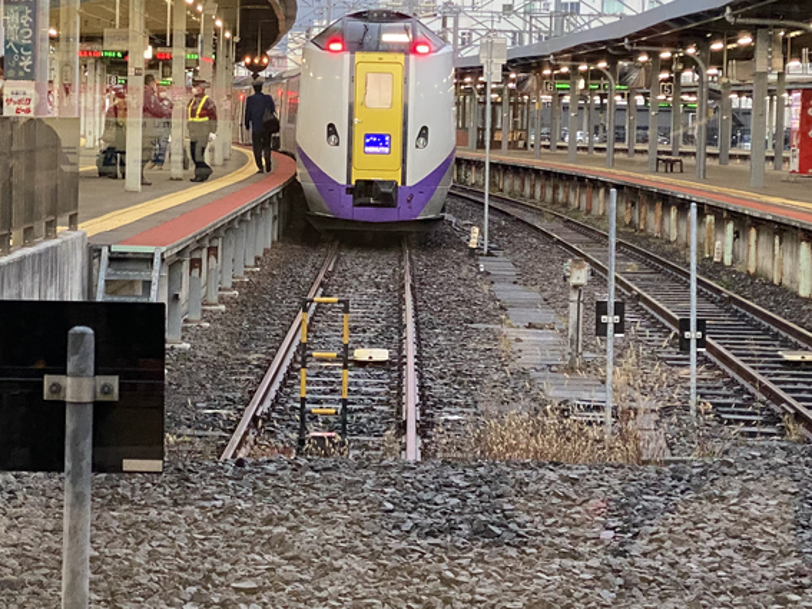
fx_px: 2580
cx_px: 266
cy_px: 234
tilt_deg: -3.0
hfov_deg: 17.8
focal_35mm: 110
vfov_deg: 13.4
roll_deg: -1.8
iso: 160
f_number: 2
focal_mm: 6
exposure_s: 1/50
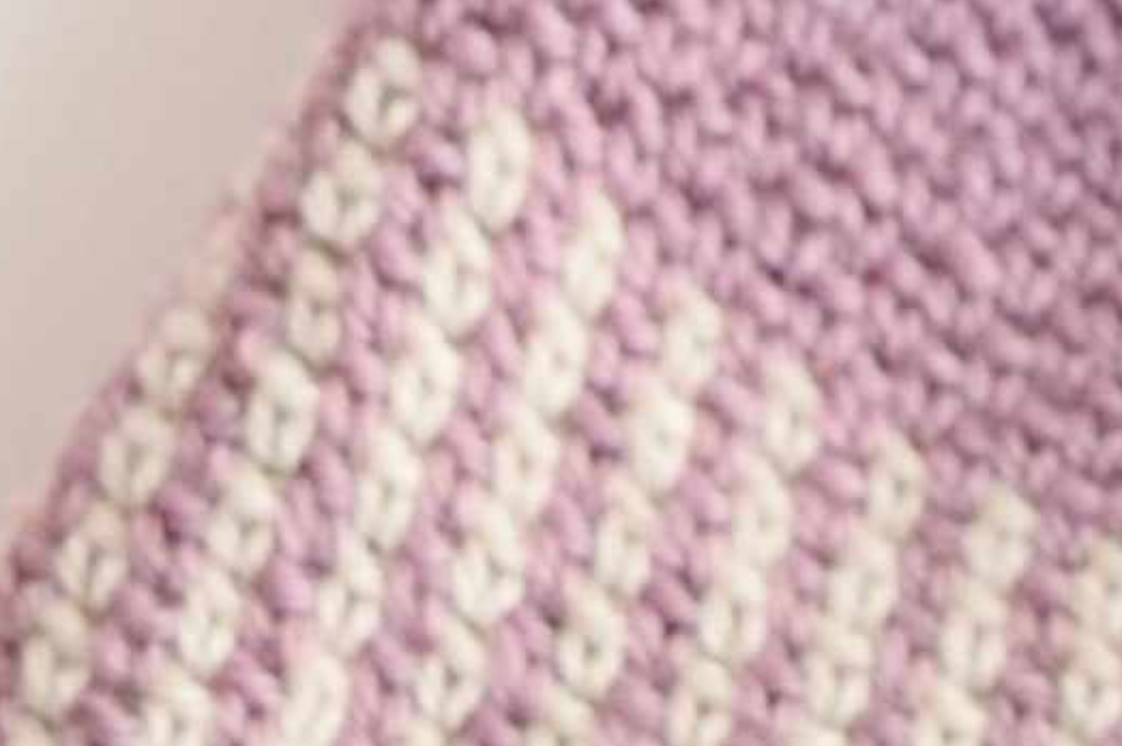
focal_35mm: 381
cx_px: 1339
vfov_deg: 3.6
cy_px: 587
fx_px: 11867
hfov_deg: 5.4
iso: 400
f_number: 4.8
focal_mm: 40
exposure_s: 1/10
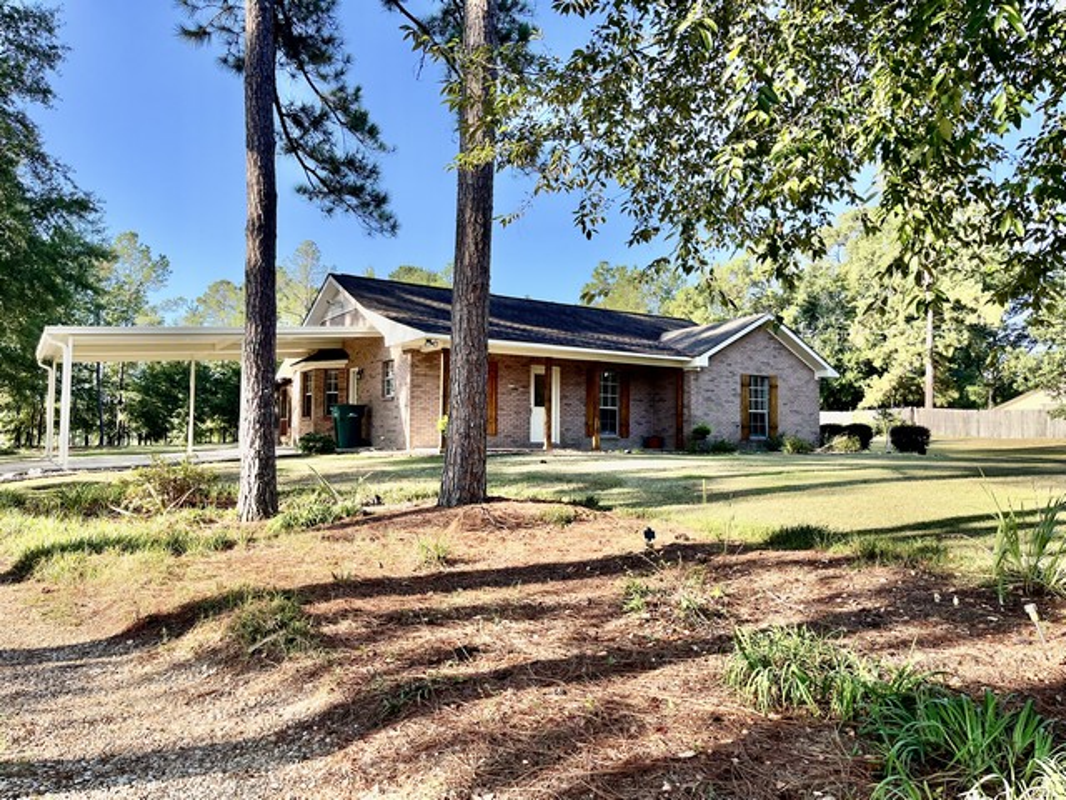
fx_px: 801
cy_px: 400
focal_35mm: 26
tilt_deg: +2.7
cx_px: 533
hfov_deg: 67.3
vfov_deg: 53.1
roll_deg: -0.9
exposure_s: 1/845
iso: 50
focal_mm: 5.1
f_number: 1.6
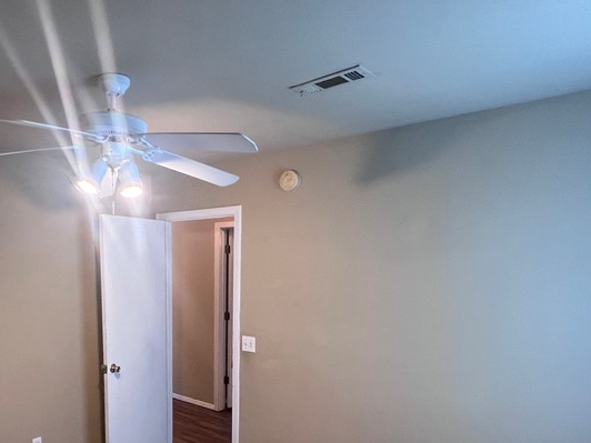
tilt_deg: -7.4
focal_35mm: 25
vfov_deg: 53.2
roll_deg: +0.7
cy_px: 314
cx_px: 174
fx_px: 427
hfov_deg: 66.5
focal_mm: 1.57
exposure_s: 1/60
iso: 200
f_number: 1.8
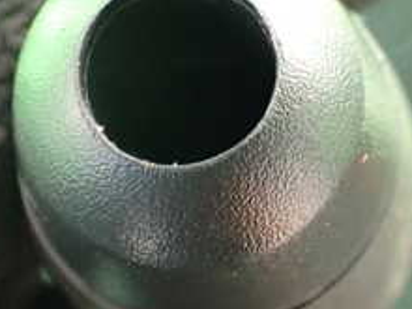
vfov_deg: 17.8
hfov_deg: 23.8
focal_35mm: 82
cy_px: 45
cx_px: 178
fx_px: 976
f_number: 2.3
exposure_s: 1/80
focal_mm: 5.4
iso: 800
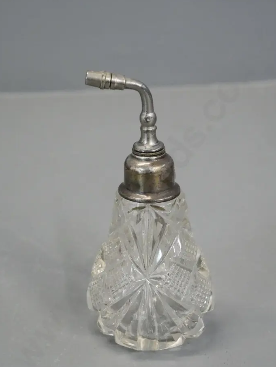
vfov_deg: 24.7
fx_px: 839
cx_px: 144
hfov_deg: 18.7
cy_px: 203
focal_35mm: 79
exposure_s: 1/125
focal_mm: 35
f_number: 5.2
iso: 3200
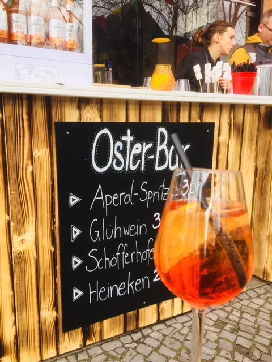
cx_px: 136
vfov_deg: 61.7
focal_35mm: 29
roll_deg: -0.3
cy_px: 181
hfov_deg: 48.2
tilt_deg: -10.1
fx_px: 304
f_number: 2.2
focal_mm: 4.15
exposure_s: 1/377
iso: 32
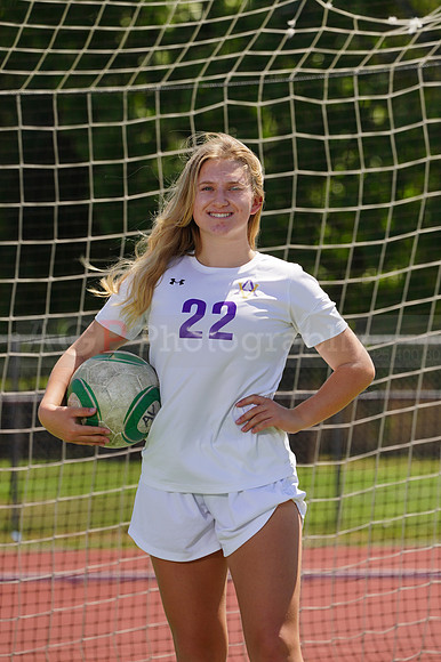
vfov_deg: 5.2
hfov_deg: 3.4
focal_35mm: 400
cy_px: 331
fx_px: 7358
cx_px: 220
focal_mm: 400
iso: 200
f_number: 13
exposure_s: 1/250
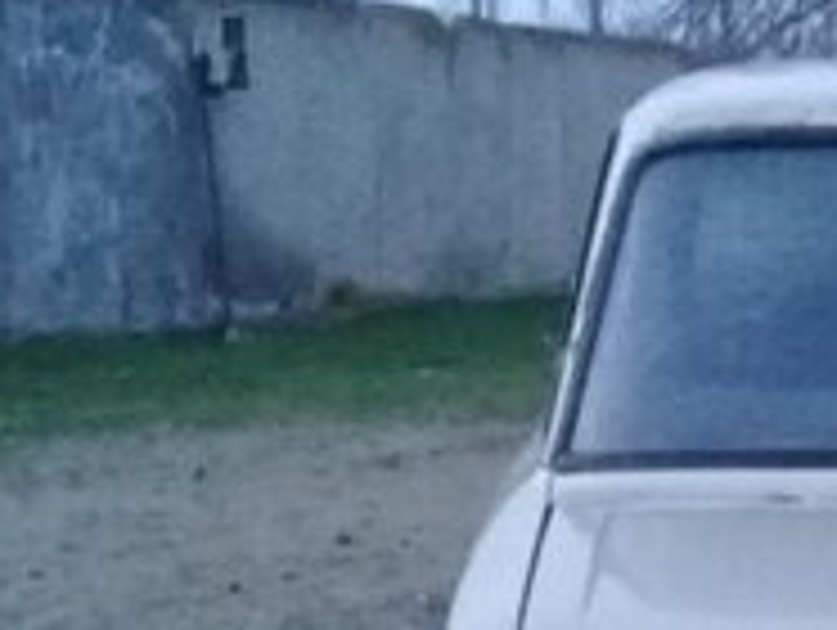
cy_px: 844
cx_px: 1044
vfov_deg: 13.0
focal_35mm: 110
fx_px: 2663
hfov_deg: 17.0
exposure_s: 1/17
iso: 500
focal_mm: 3.3
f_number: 2.2
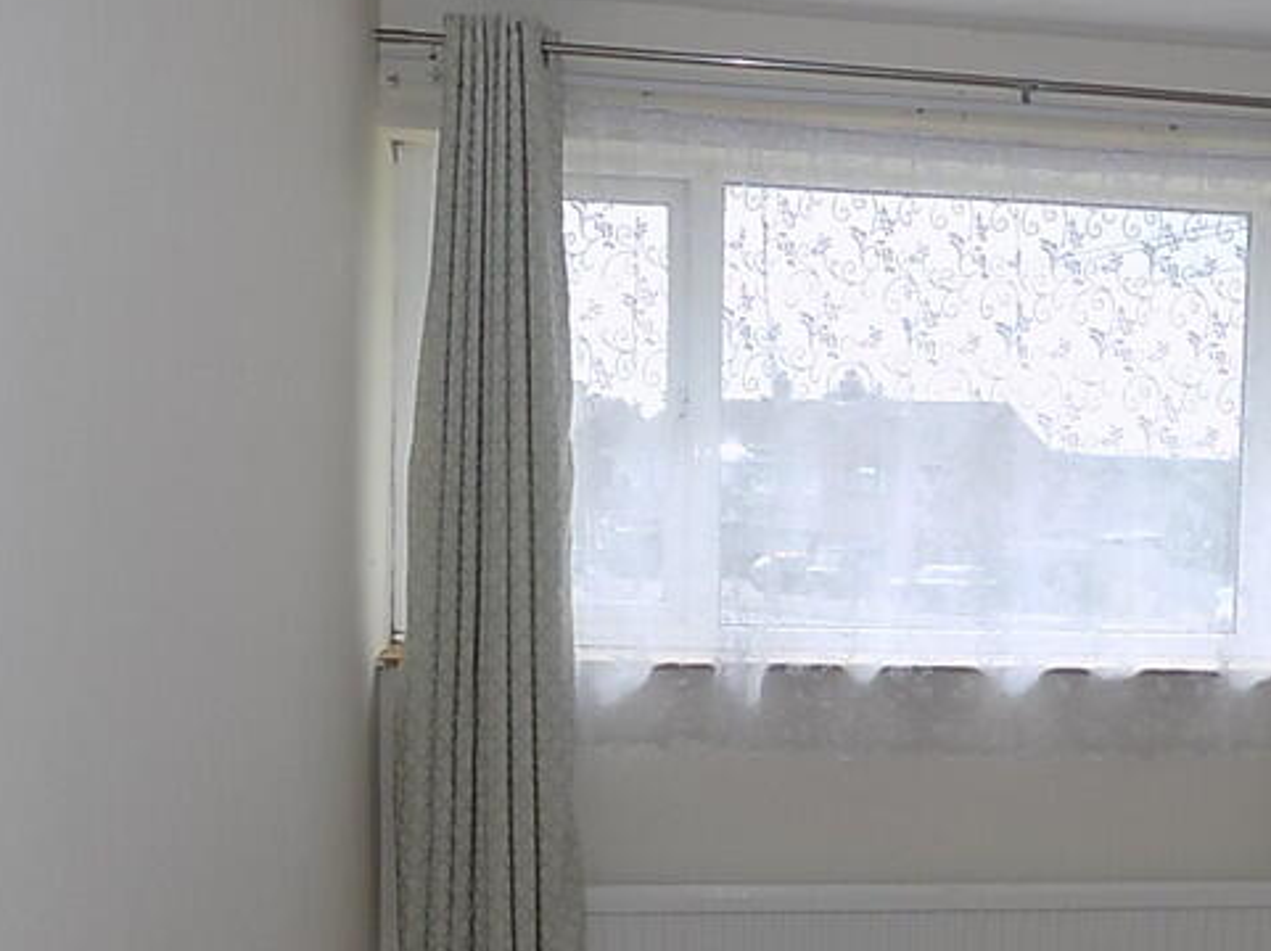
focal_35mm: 49
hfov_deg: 37.1
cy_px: 676
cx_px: 1081
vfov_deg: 29.3
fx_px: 1798
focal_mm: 4
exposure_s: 1/125
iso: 80
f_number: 3.1
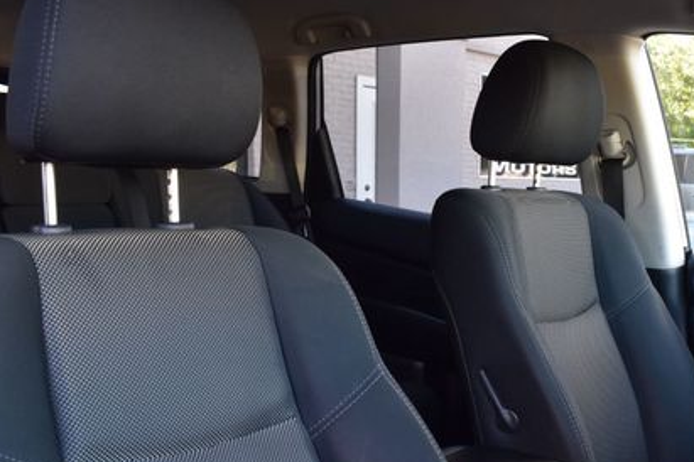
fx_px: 810
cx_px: 419
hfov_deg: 46.1
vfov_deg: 31.5
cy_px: 332
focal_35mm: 42
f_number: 7.1
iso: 400
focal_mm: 18
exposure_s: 1/30
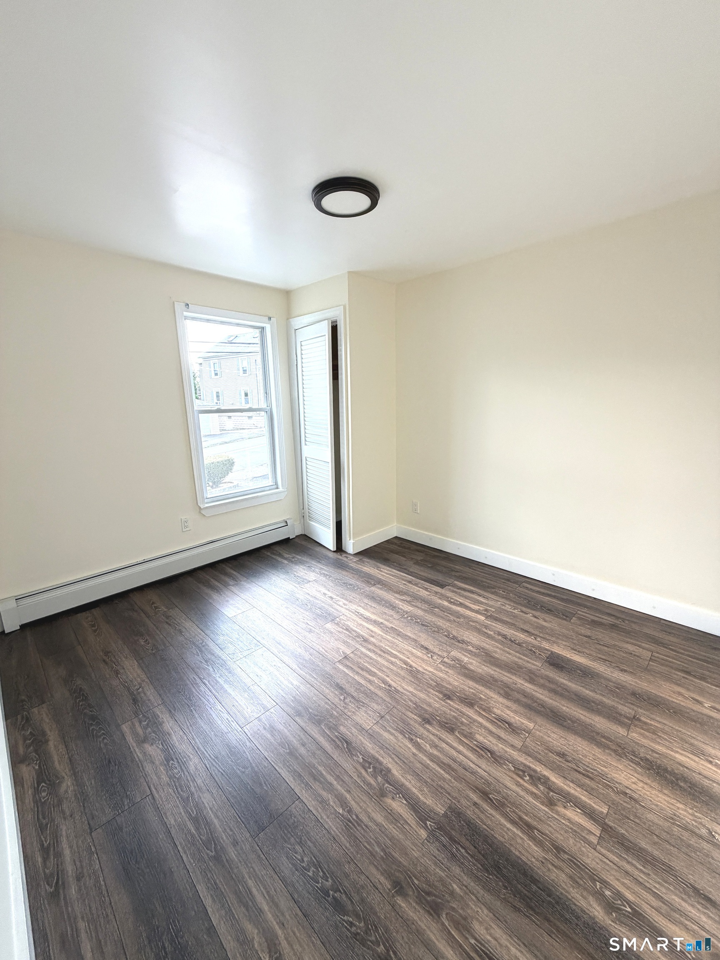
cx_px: 360
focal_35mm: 14
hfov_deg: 85.7
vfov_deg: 102.1
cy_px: 480
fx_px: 388
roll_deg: +1.4
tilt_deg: -9.6
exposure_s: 1/121
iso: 200
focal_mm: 2.22
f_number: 2.2
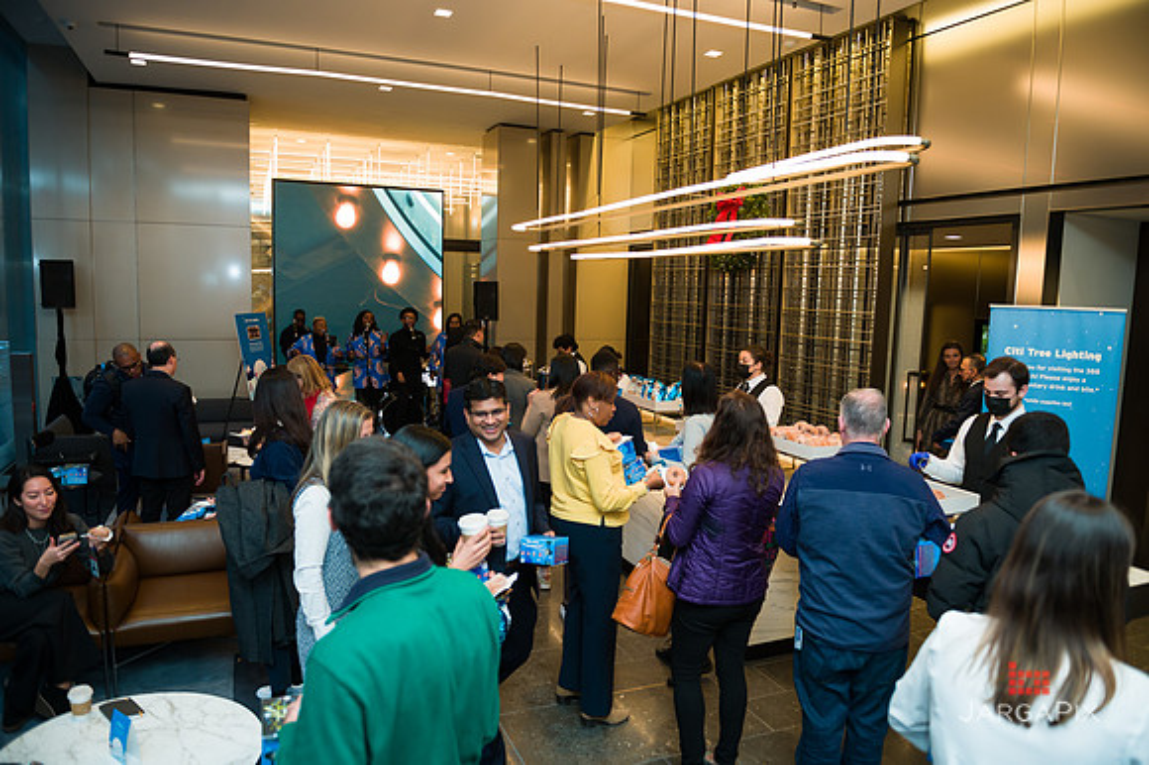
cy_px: 382
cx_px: 574
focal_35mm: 24
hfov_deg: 73.8
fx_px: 766
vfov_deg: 53.1
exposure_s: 1/200
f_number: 3.2
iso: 400
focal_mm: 24
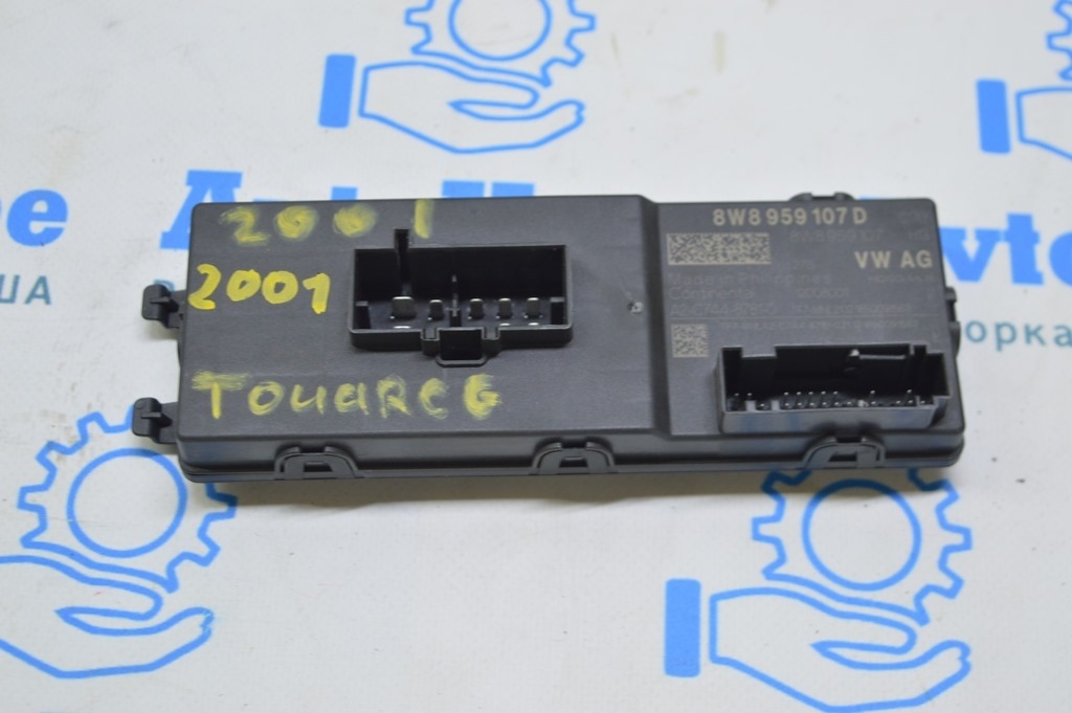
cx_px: 536
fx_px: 1874
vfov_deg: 21.5
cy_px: 356
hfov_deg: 31.9
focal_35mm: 63
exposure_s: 1/20
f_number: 5.6
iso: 400
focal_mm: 42
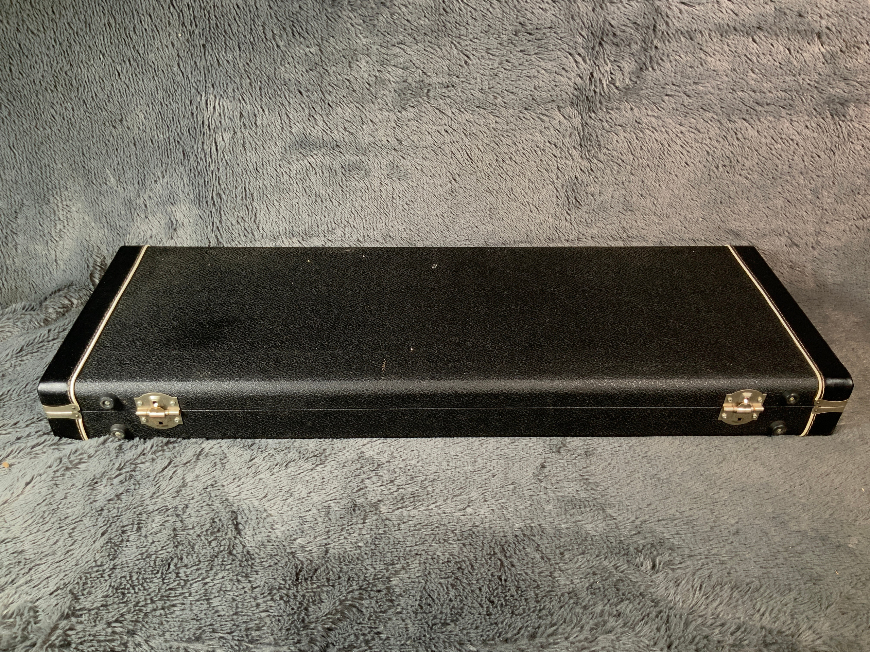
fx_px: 729
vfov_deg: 48.2
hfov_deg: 61.7
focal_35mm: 29
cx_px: 435
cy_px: 326
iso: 64
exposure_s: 1/104
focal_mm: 3
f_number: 1.8
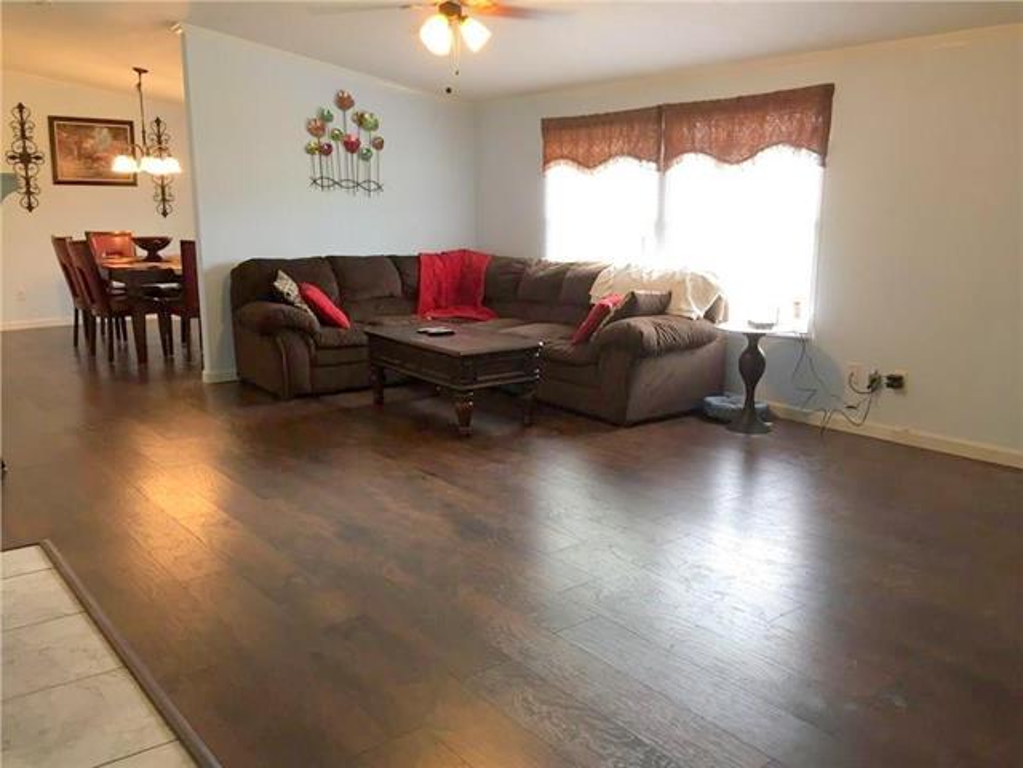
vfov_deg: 48.2
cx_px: 512
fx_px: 857
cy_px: 384
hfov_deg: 61.7
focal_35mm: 29
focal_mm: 4.15
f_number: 2.2
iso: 64
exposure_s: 1/30
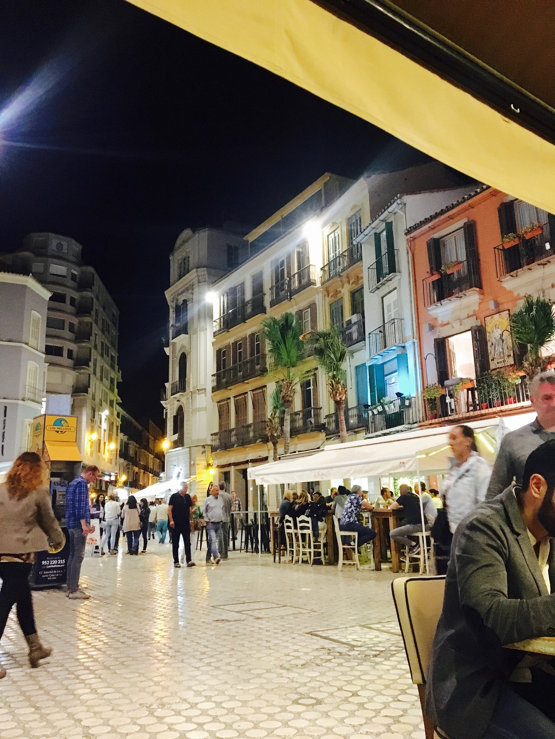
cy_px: 370
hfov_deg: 48.2
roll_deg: +1.4
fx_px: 620
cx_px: 278
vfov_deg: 61.7
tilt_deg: +14.3
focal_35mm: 29
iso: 320
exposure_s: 1/17
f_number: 2.2
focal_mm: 4.15
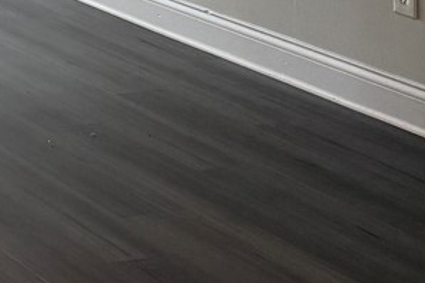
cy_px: -352
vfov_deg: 9.4
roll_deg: +1.0
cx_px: -373
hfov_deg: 13.6
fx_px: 1570
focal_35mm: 133
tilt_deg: +0.2
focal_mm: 6.76
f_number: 1.78
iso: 200
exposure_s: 1/120
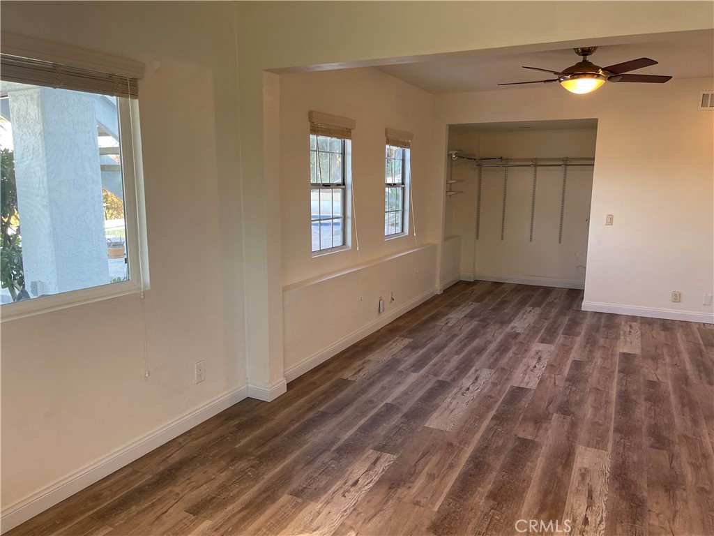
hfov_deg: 69.4
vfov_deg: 54.9
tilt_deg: -10.7
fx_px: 516
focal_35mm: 25
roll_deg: -0.3
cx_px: 357
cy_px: 268
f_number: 1.6
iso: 125
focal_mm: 5.1
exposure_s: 1/120
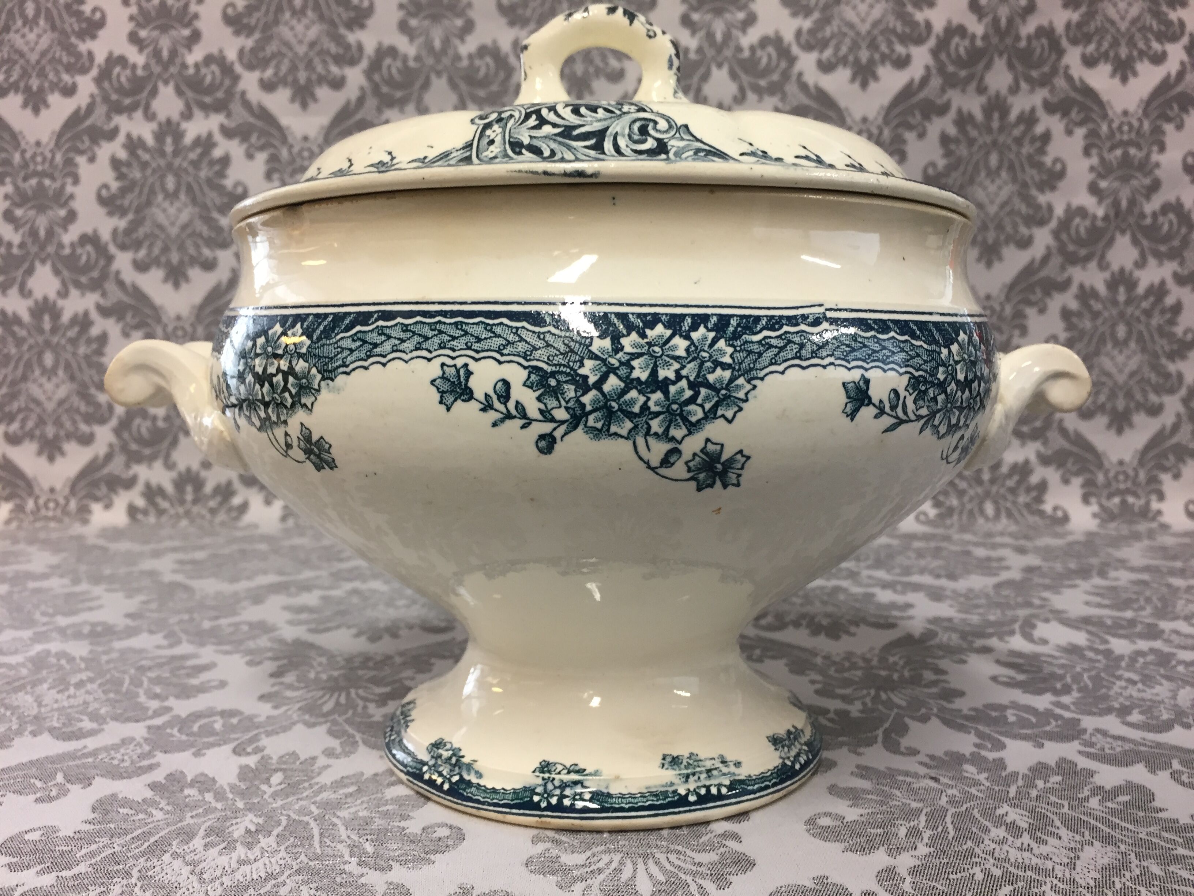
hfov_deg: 61.7
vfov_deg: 48.2
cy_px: 448
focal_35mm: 29
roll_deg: -0.6
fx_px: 1000
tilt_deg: -4.0
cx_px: 597
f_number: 2.2
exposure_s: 1/33
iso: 80
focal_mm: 4.15
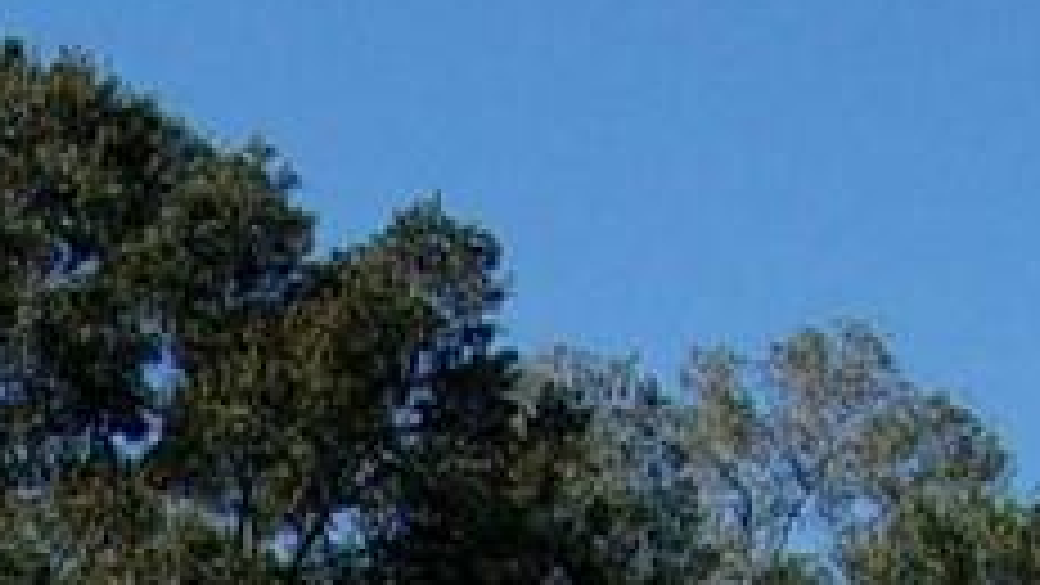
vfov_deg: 5.4
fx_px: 5626
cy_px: 2097
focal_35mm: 204
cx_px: 122
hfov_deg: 10.5
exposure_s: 1/110
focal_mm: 4.9
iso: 80
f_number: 10.4
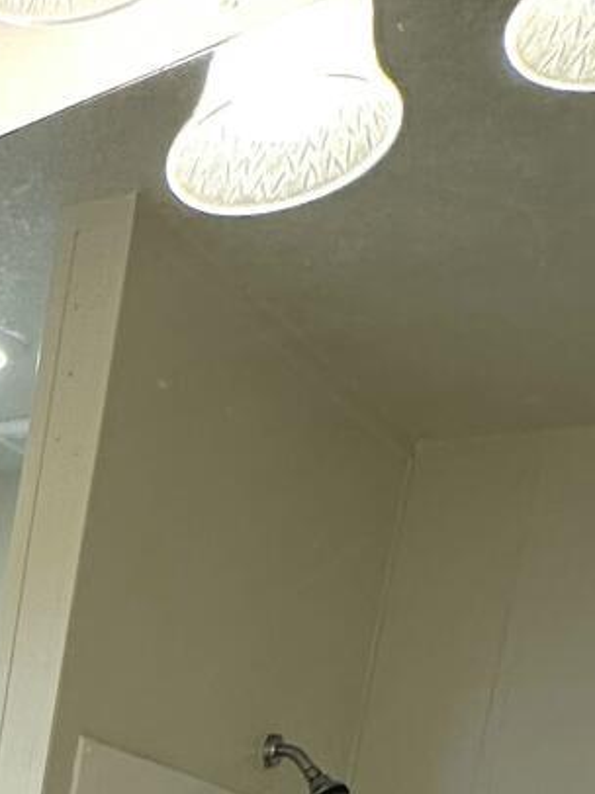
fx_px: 1583
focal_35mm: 69
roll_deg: -4.9
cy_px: 1408
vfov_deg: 20.5
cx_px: -599
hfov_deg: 16.3
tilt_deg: -11.5
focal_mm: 2.22
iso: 64
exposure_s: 1/120
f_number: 2.2
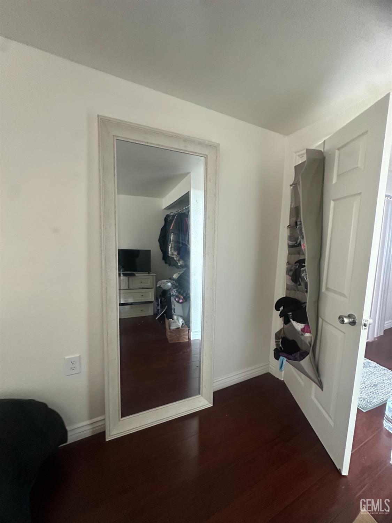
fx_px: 211
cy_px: 262
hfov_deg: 85.7
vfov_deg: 102.1
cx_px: 196
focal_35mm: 14
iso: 640
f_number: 2.2
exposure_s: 1/60
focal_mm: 2.22
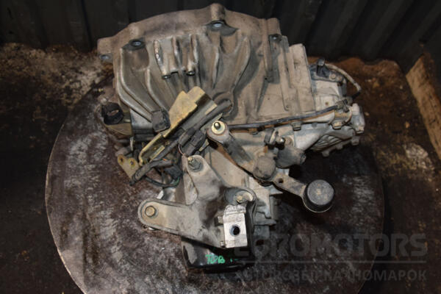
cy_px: 147
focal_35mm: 36
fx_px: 441
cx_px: 220
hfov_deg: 53.1
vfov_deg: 36.9
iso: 800
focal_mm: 24
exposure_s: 1/60
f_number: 5
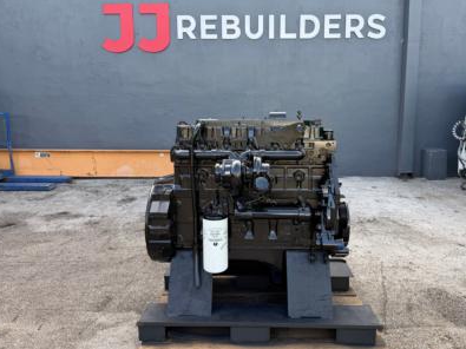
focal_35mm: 27
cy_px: 157
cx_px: 247
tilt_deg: -6.7
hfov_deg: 65.3
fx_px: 363
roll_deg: +1.0
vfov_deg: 51.2
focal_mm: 6.76
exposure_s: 1/514
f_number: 1.78
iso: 80
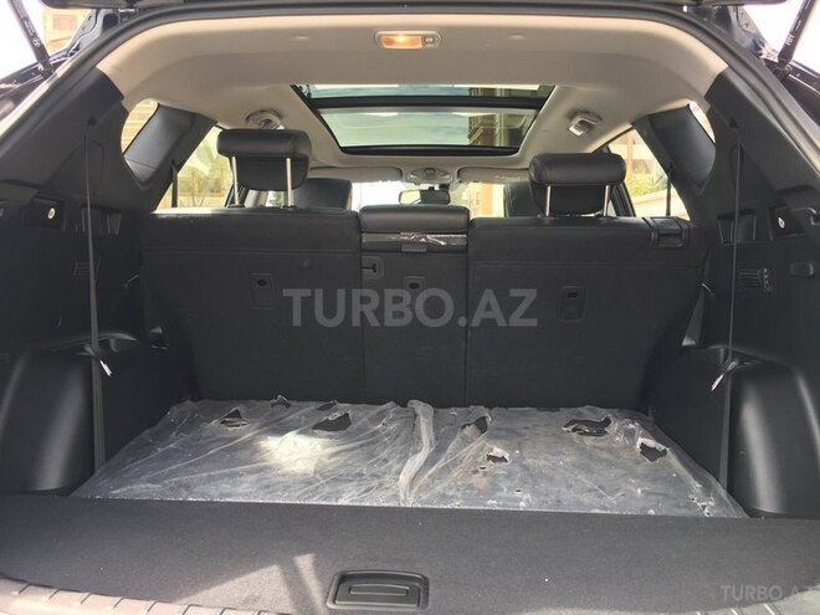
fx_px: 687
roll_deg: -0.7
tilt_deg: -2.4
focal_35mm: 29
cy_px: 308
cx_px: 410
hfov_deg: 61.7
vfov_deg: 48.2
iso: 25
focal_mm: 4.15
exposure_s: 1/100
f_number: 2.2
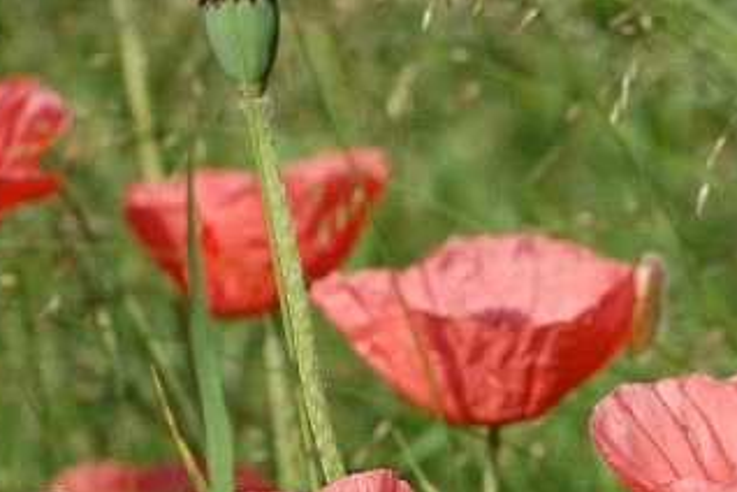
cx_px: 596
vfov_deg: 6.6
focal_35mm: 207
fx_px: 4243
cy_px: 392
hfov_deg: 9.9
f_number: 5
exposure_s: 1/1250
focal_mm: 55
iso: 200
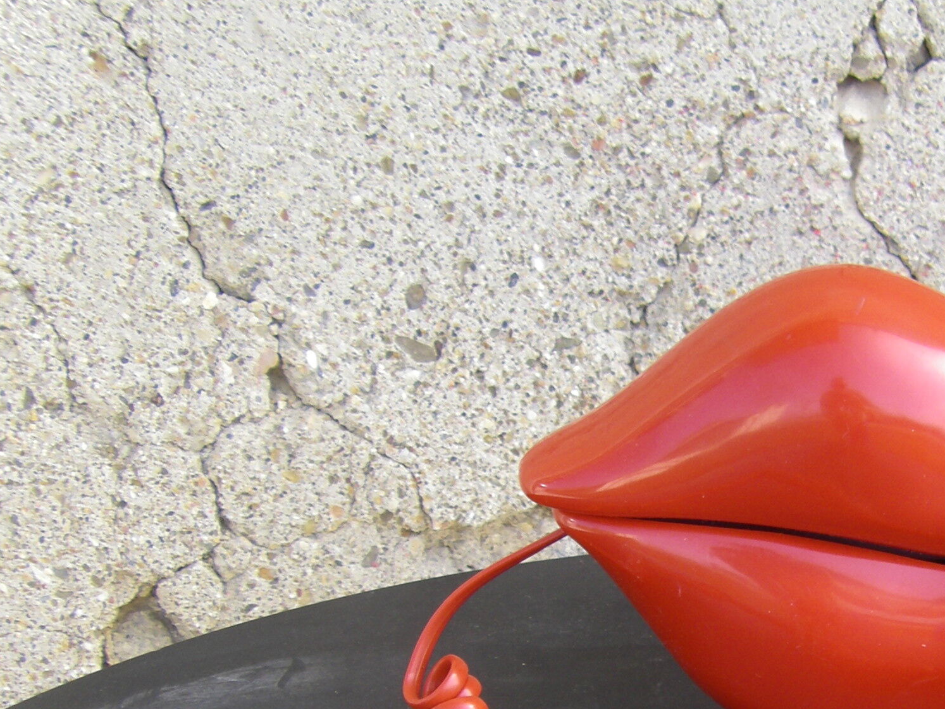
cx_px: 851
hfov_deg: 23.0
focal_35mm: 83
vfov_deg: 17.5
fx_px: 2266
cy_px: 629
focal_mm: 6.3
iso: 64
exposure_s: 1/125
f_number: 3.5
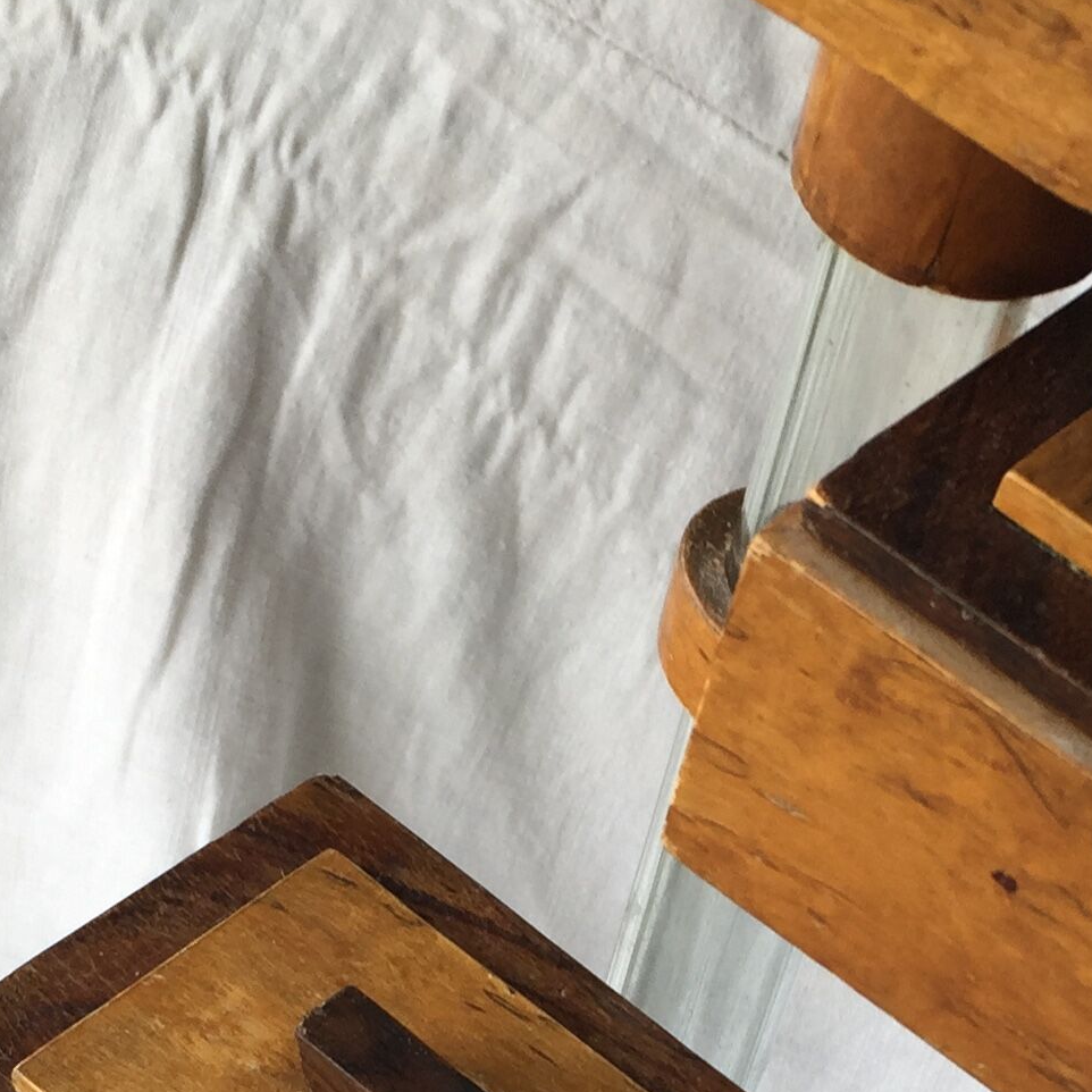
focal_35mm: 87
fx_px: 3105
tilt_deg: -47.1
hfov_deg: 19.8
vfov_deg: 19.2
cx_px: 803
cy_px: 1188
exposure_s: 1/50
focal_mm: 4.15
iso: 32
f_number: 2.2
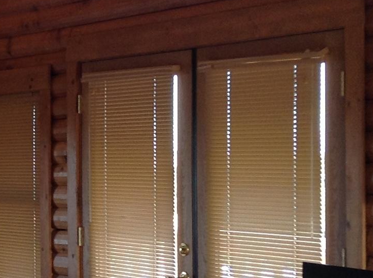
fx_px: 1269
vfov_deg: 12.5
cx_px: -73
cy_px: 186
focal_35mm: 118
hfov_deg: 16.1
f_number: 2.4
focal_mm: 3.3
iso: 32
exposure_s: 1/40
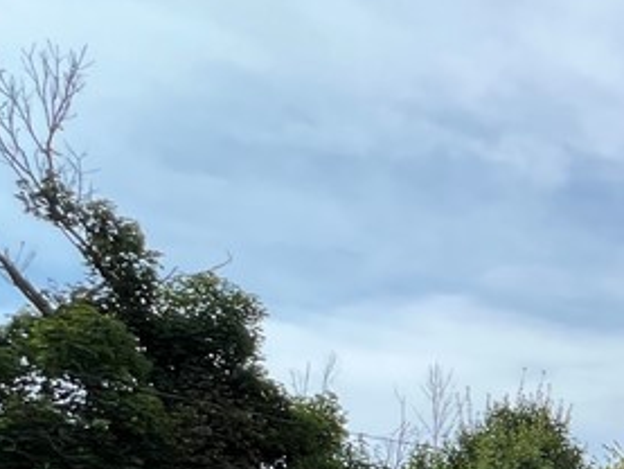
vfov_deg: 26.1
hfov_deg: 26.6
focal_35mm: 48
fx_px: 866
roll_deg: +0.4
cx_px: 966
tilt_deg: +2.7
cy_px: 602
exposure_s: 1/1085
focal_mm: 1.57
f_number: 1.8
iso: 32
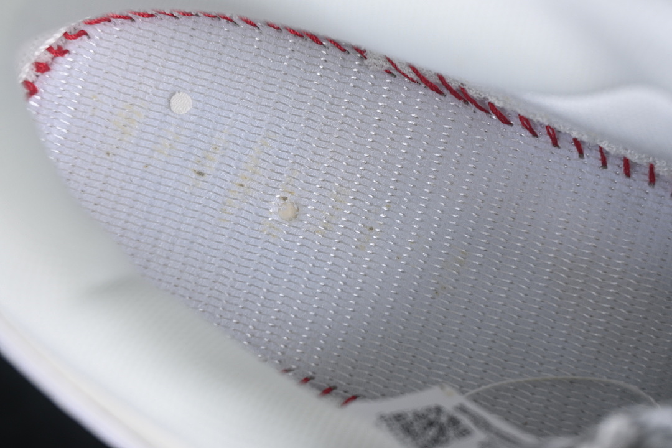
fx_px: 1400
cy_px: 224
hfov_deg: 27.0
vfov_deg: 18.2
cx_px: 336
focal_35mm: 75
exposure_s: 1/80
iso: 160
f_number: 7.1
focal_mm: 50
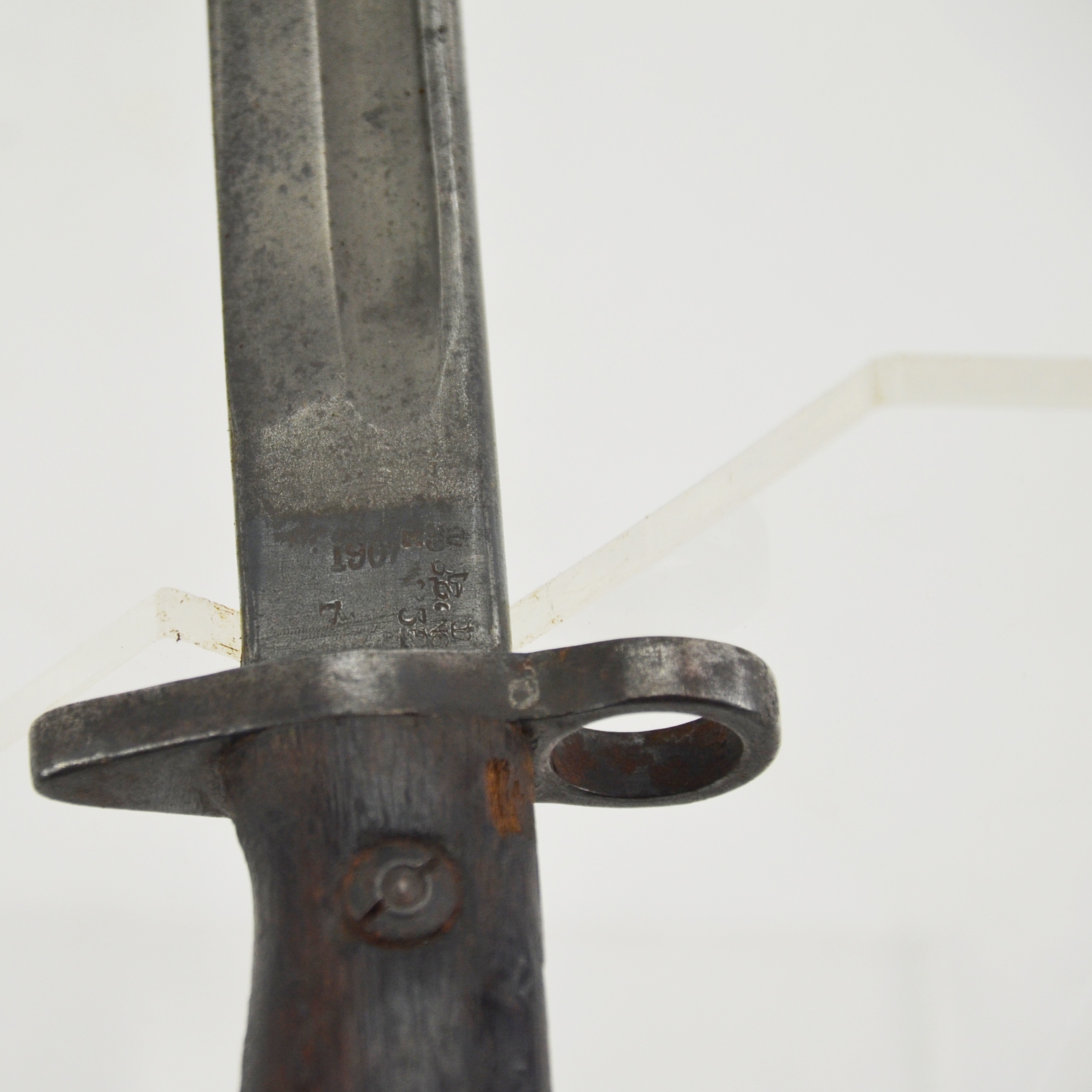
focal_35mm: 260
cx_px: 372
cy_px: 546
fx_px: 9267
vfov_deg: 6.7
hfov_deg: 6.7
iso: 640
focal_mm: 135
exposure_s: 1/250
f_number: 5.6
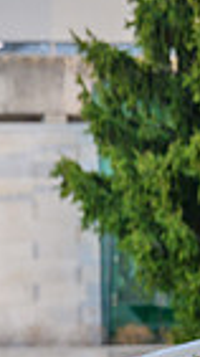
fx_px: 2931
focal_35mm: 310
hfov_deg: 3.8
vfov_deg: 7.0
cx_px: -397
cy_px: 224
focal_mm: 70
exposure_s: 1/400
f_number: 2.8
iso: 400
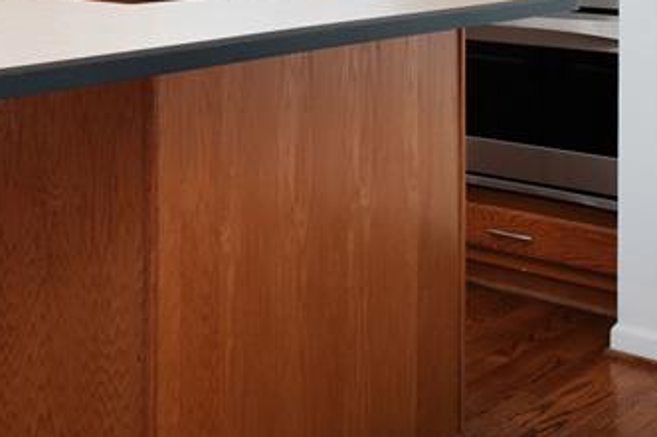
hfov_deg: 25.5
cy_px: -115
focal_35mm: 71
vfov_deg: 18.0
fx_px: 1295
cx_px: -137
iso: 500
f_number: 6.4
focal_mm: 15
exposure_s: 1/250
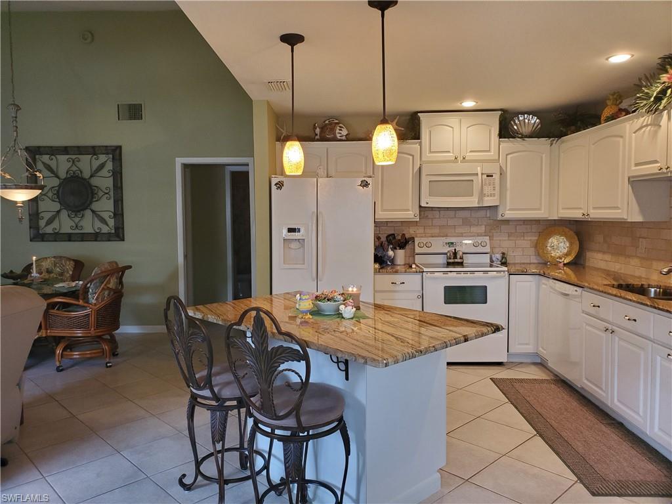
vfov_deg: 53.1
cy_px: 252
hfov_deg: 67.3
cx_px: 336
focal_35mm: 26
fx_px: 505
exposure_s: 1/39
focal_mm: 4.3
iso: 250
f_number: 2.4
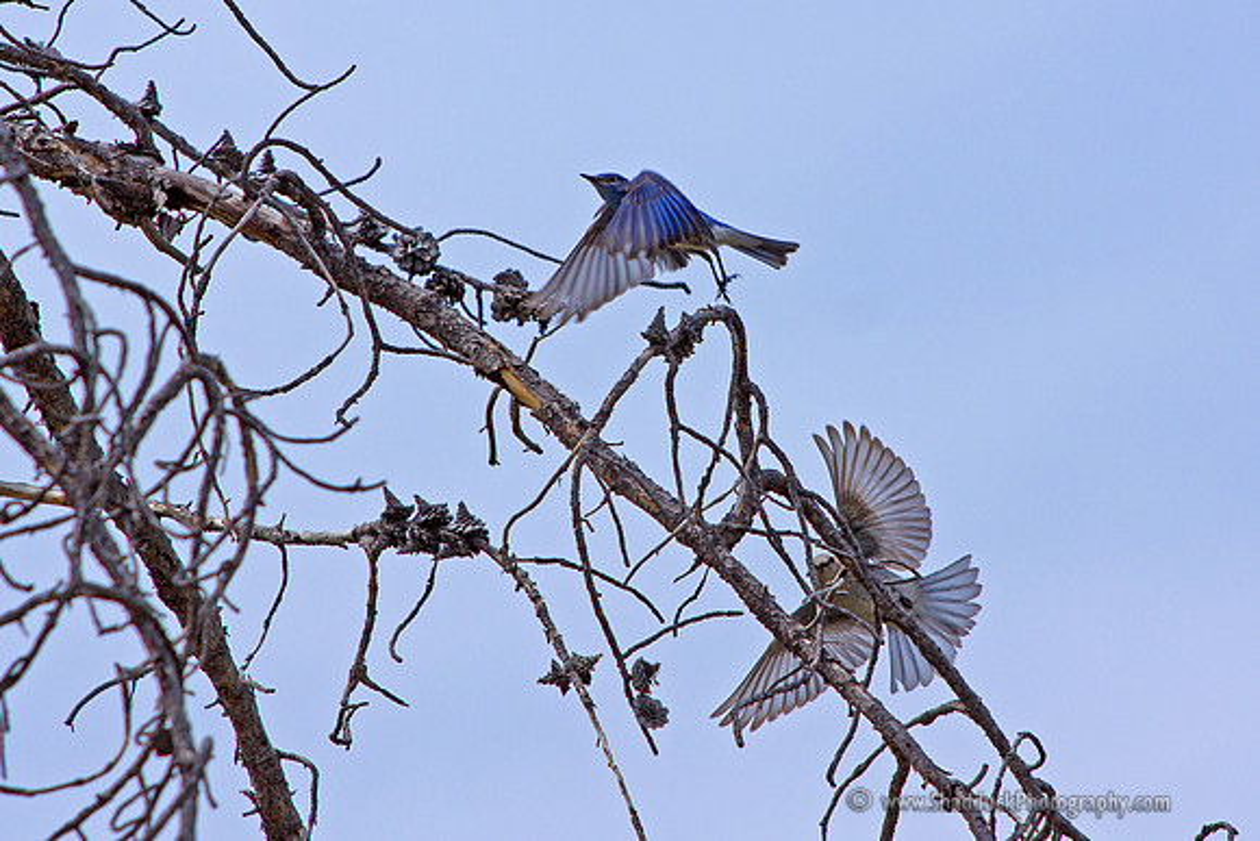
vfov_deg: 4.6
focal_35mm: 300
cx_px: 630
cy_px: 420
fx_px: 10502
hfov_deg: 6.9
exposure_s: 1/1000
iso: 100
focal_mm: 200
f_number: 6.3
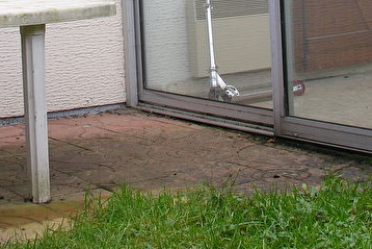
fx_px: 1075
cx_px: 177
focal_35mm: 104
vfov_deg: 12.7
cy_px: -81
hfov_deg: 19.6
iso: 50
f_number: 4
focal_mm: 8.9
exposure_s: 1/58.1
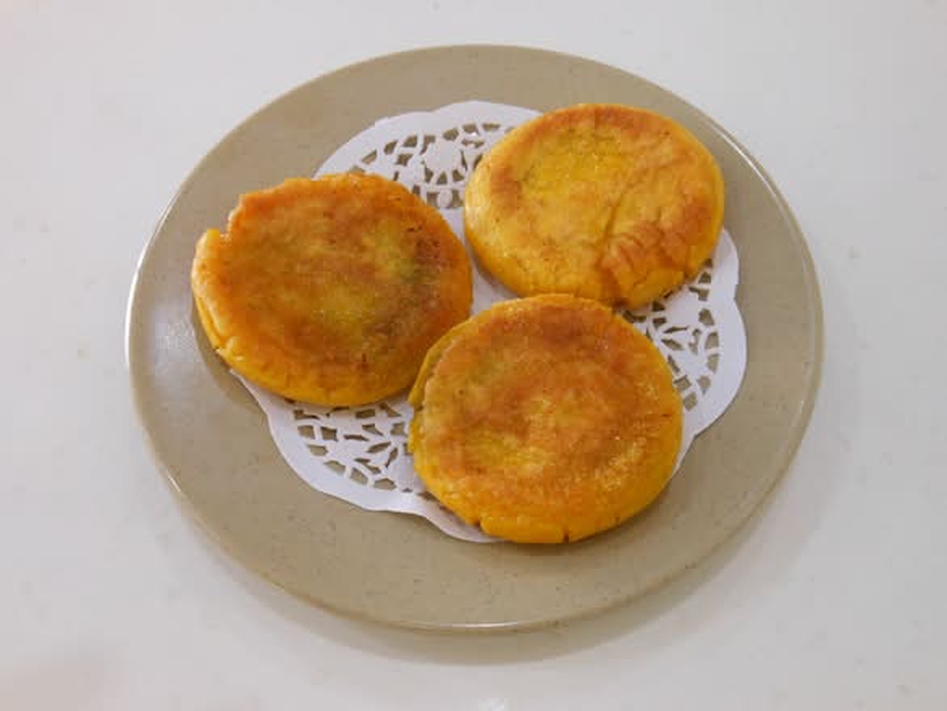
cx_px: 474
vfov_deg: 43.0
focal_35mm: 33
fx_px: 903
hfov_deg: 55.3
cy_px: 356
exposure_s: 1/30
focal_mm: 6
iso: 400
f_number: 3.5
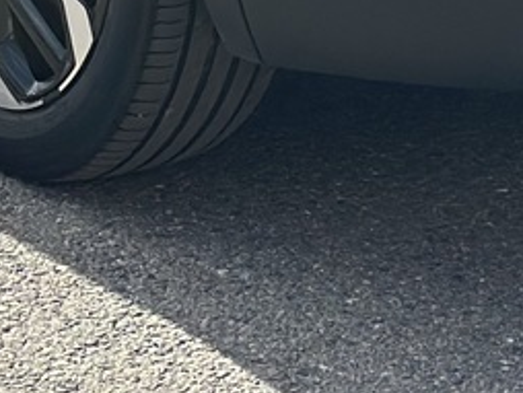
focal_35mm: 272
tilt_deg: -10.9
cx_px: 325
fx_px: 4113
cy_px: -504
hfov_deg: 7.3
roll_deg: +0.0
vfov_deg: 5.3
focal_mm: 6.86
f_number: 1.78
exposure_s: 1/3472
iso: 100
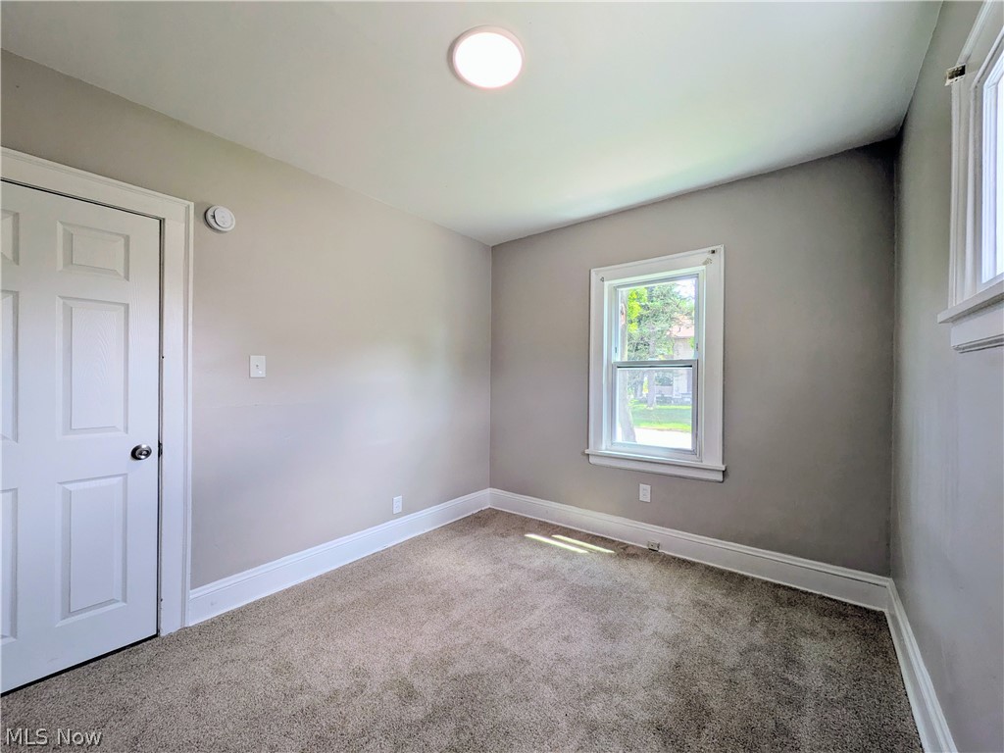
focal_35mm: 14
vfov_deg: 85.7
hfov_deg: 102.1
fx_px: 406
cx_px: 502
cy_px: 376
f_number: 2.2
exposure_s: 1/177
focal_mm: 1.85
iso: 51
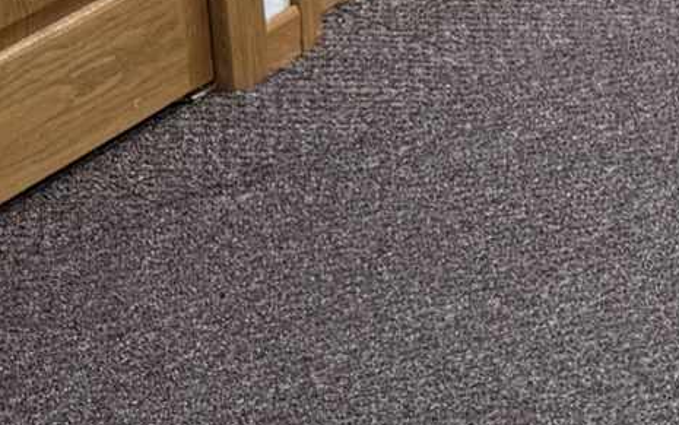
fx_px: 3110
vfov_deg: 7.4
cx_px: 1634
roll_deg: -0.8
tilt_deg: -13.6
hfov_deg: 10.6
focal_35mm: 168
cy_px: -501
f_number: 1.78
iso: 125
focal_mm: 6.76
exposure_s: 1/120
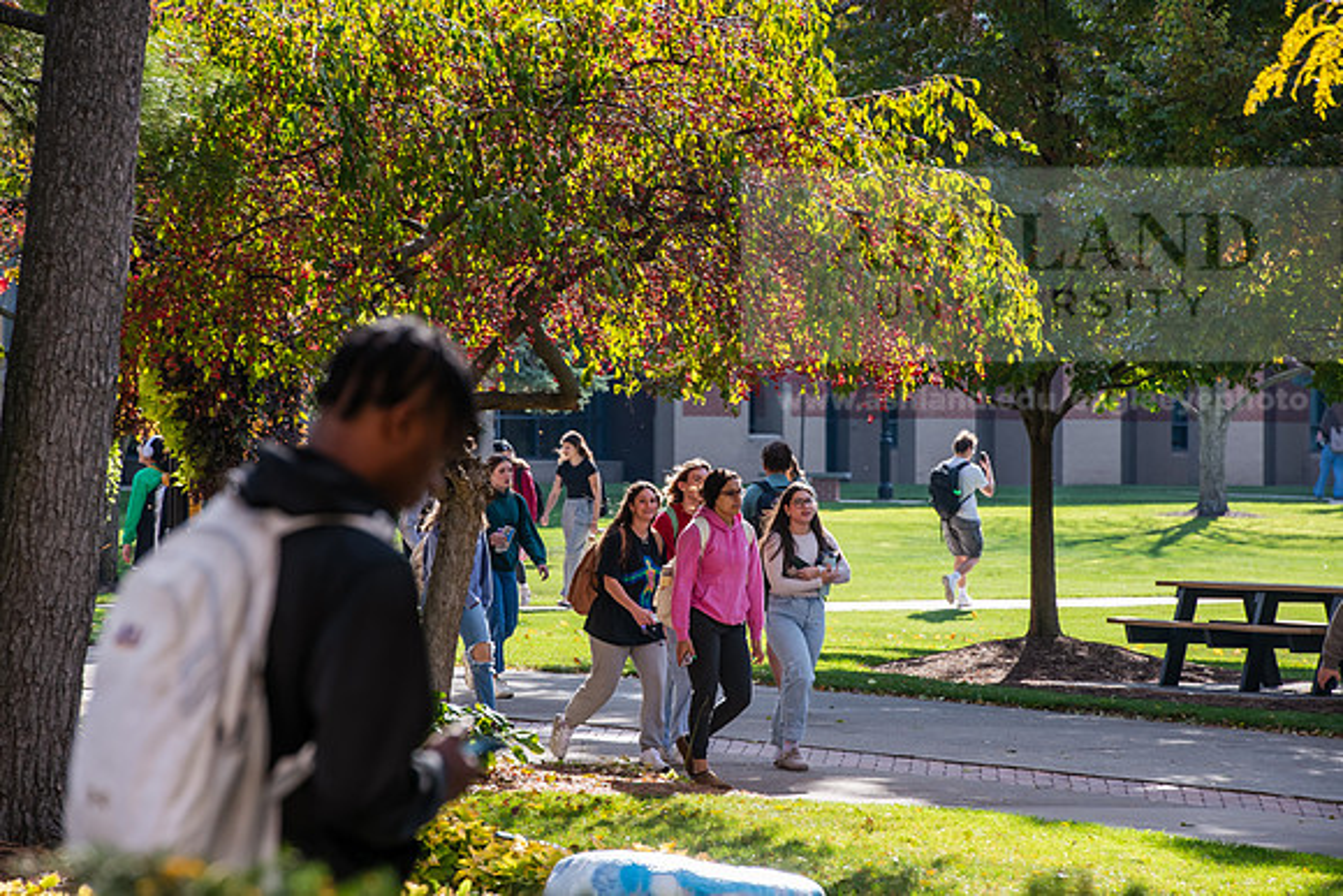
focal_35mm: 200
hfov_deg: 10.3
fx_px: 7463
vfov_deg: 6.9
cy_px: 448
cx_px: 672
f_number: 8
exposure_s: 1/320
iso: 400
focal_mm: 200
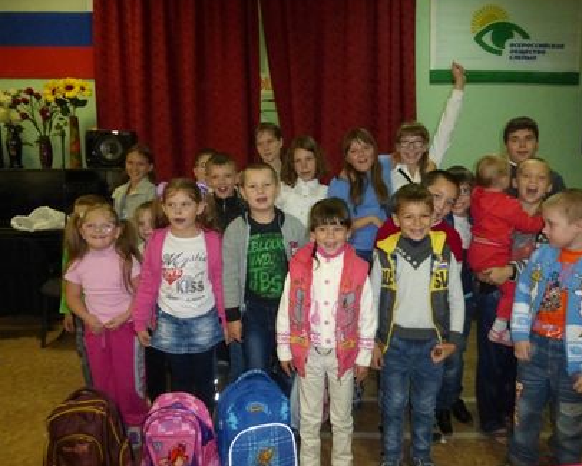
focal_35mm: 26
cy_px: 229
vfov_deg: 54.9
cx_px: 311
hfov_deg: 65.9
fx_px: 448
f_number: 3.3
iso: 800
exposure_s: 1/60
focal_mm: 4.3
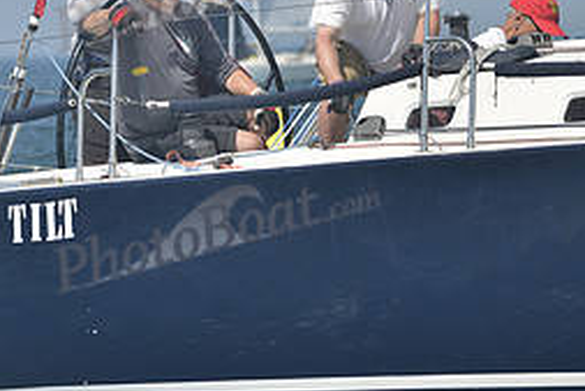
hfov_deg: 4.5
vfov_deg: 3.0
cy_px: 80
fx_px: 7463
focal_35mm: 459
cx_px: 502
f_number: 7.1
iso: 280
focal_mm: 200
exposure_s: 1/1000
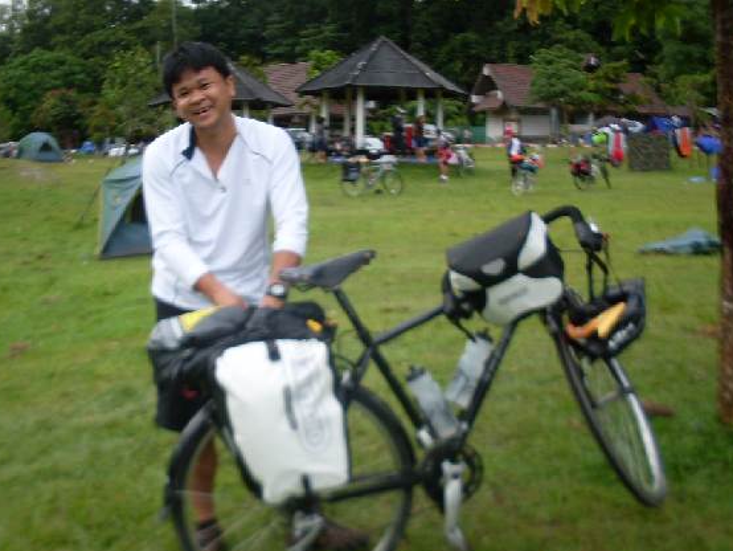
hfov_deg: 39.6
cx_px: 345
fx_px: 1017
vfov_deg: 30.2
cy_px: 325
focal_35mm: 48
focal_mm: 6.3
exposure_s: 1/180
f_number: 8.4
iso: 80
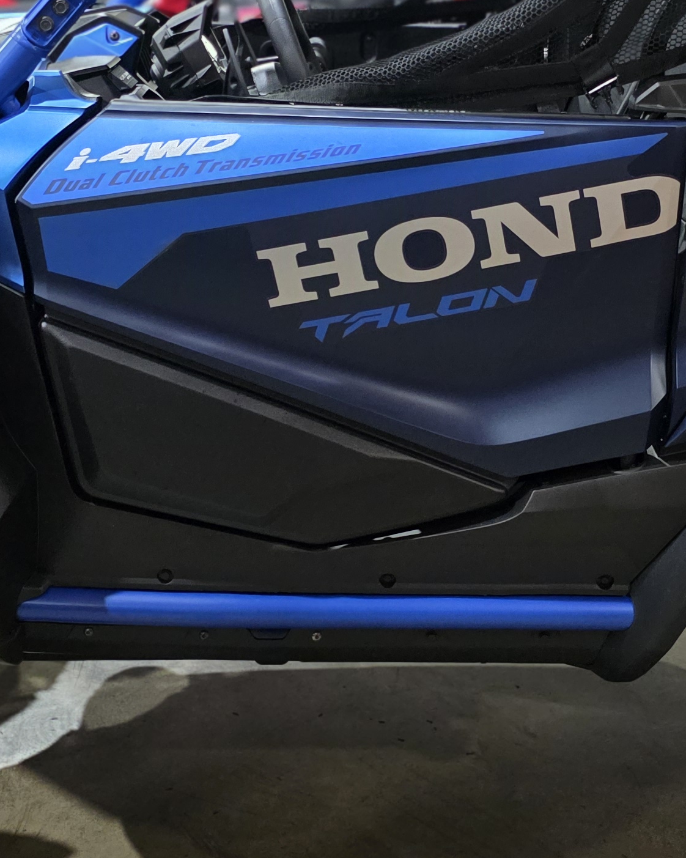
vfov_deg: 29.4
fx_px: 1625
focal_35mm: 64
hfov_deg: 23.8
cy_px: 305
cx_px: 426
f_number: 1.7
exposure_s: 1/120
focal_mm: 6.3
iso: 800
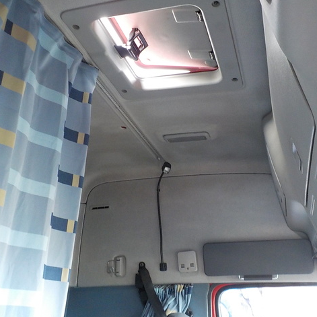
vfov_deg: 46.0
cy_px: 159
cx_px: 152
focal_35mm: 36
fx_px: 373
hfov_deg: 46.0
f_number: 3.3
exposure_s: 1/30
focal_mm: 4.1
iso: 360
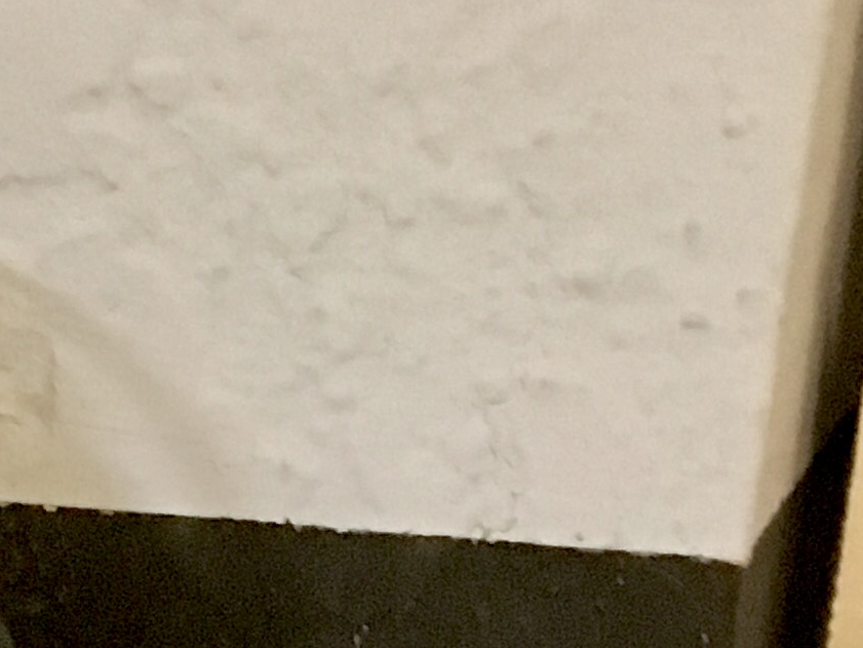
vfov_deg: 9.7
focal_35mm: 139
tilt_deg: -25.1
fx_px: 3466
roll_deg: -1.3
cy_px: 1448
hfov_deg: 13.3
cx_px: -470
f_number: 2.2
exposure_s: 1/15
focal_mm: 4.15
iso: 320
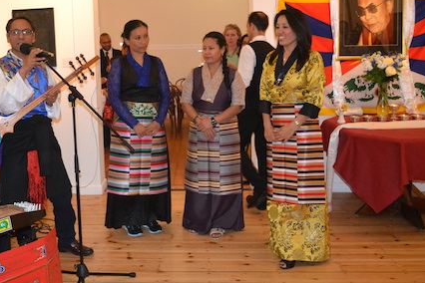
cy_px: 91
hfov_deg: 49.7
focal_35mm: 38
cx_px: 139
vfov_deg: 34.7
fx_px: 449
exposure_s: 1/60
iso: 3200
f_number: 3.5
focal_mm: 18
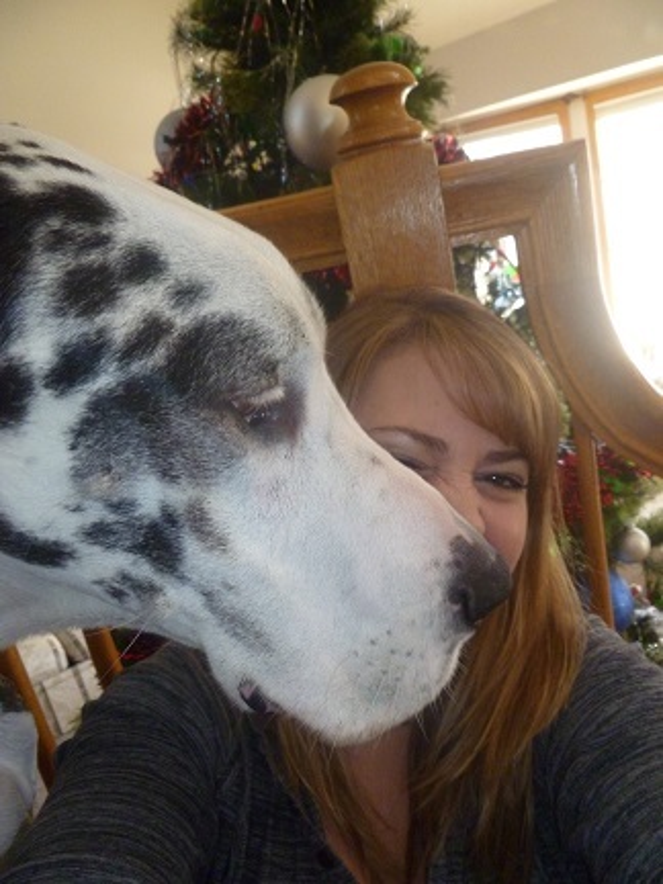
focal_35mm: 28
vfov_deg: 63.4
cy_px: 442
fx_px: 715
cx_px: 332
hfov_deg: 49.7
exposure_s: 1/125
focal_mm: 5
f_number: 3.3
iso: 400
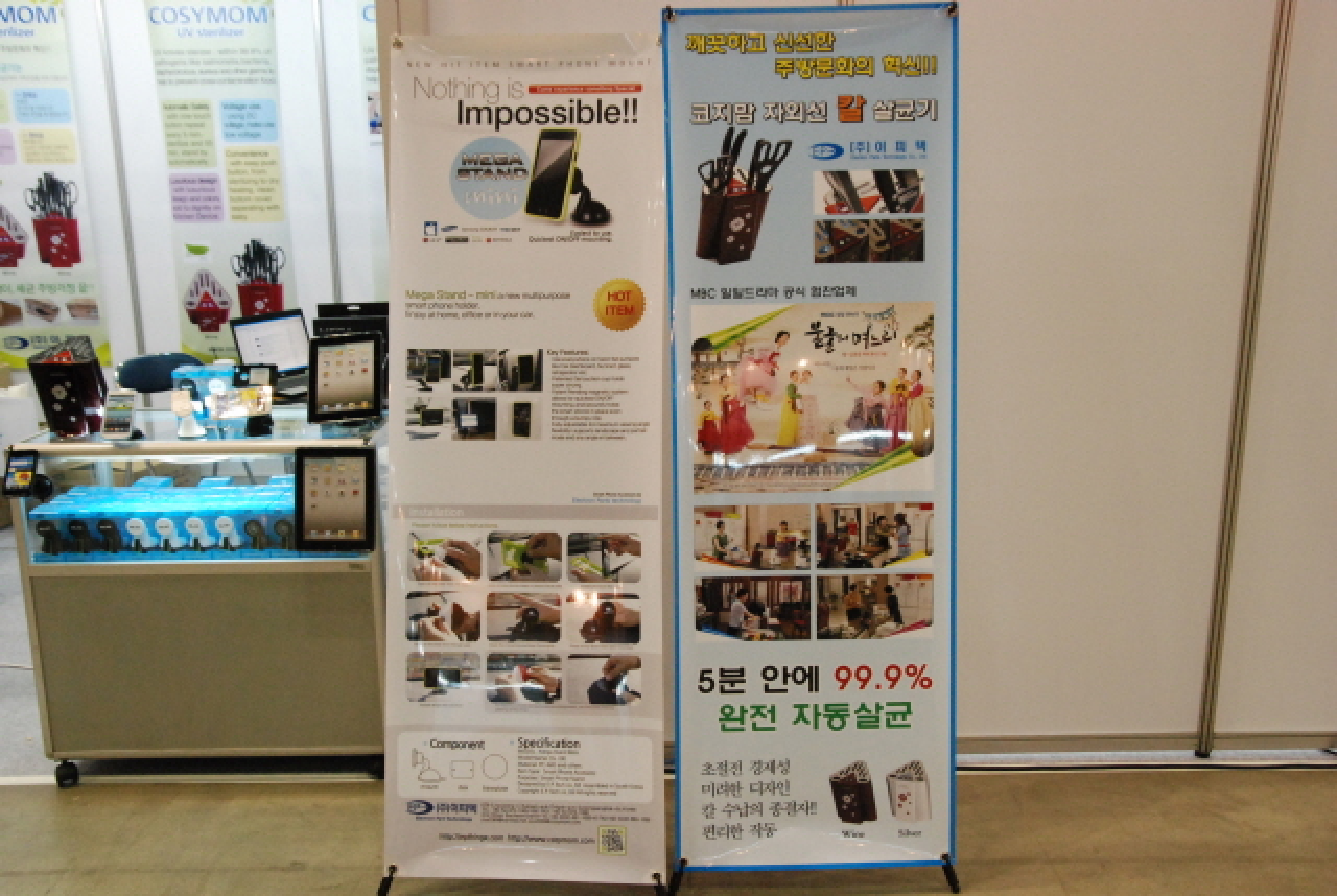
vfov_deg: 40.1
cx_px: 668
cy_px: 448
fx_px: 1228
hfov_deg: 57.1
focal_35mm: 33
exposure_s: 1/60
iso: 1600
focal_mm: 22
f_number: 4.5
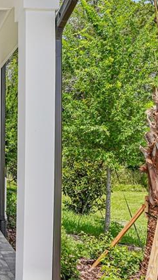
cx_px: -60
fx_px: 308
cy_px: 156
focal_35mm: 41
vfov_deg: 49.0
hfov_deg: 24.3
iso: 100
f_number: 8
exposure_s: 1/200
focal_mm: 11
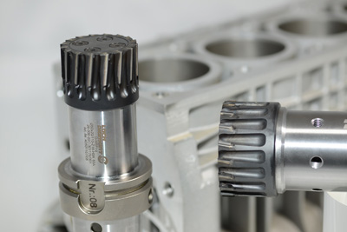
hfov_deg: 20.4
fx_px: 964
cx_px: 174
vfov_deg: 13.7
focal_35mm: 100
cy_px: 116
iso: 100
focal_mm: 100
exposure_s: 1/125
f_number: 4
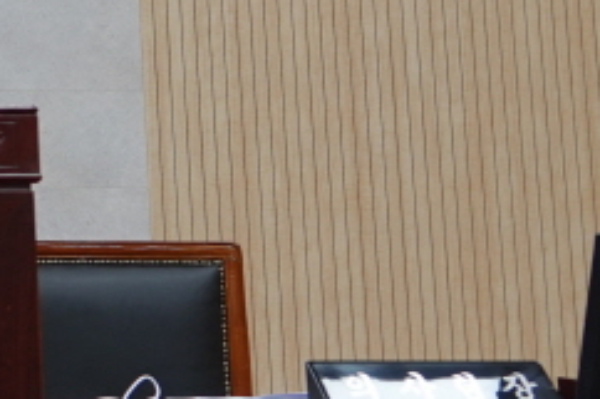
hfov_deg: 13.5
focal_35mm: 128
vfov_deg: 10.5
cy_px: -116
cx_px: -637
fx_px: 2132
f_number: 2.8
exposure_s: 1/40
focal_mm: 11.51
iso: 125
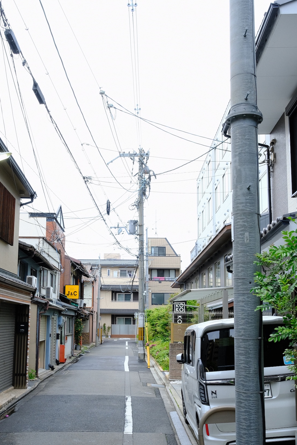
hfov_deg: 32.6
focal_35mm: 41
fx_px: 507
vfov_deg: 47.3
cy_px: 248
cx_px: 124
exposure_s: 1/30
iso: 500
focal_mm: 23
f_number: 8
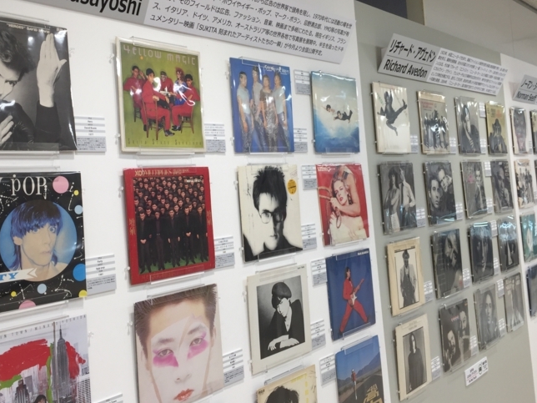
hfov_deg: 51.2
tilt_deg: +2.2
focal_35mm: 36
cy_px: 176
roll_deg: +3.3
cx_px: 238
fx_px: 558
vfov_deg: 39.6
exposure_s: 1/60
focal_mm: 4.15
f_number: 2.2
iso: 32
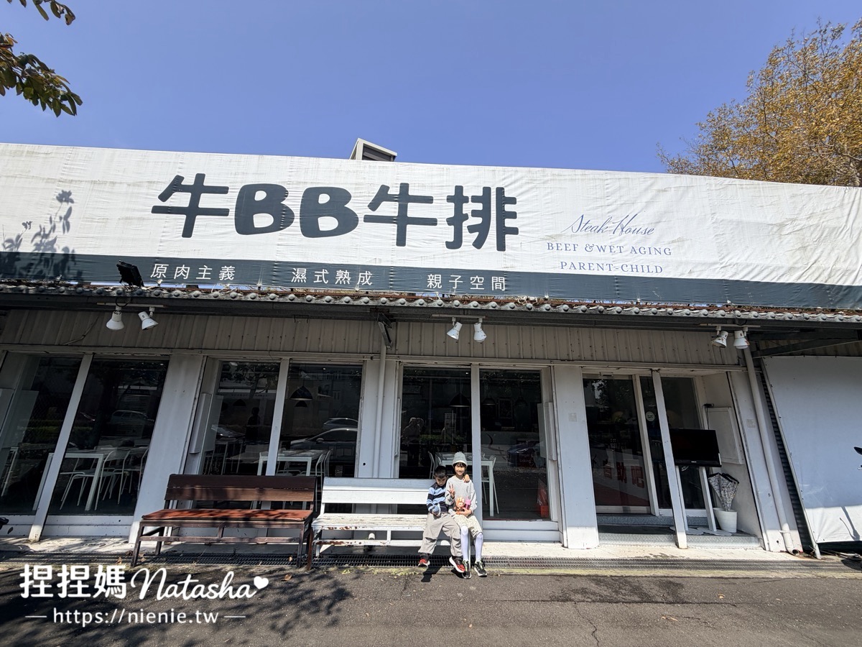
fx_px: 349
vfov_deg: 85.7
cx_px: 431
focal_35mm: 14
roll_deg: -1.5
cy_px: 324
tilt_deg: +15.3
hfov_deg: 102.1
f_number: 2.2
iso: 20
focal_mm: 2.22
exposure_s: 1/1033
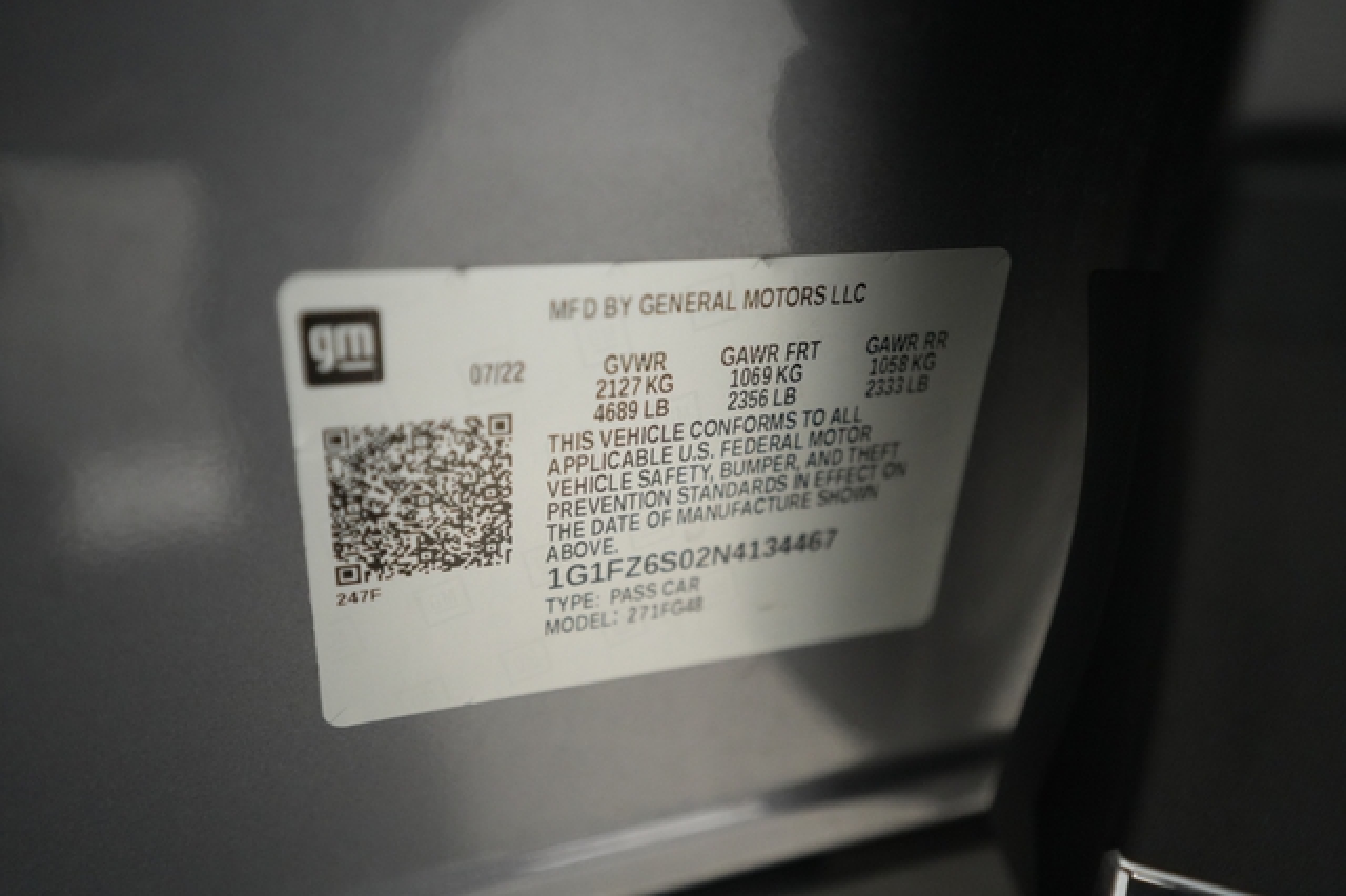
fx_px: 1046
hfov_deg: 65.5
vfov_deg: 46.4
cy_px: 448
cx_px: 673
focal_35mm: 28
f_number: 2.8
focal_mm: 28
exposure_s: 1/250
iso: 6400
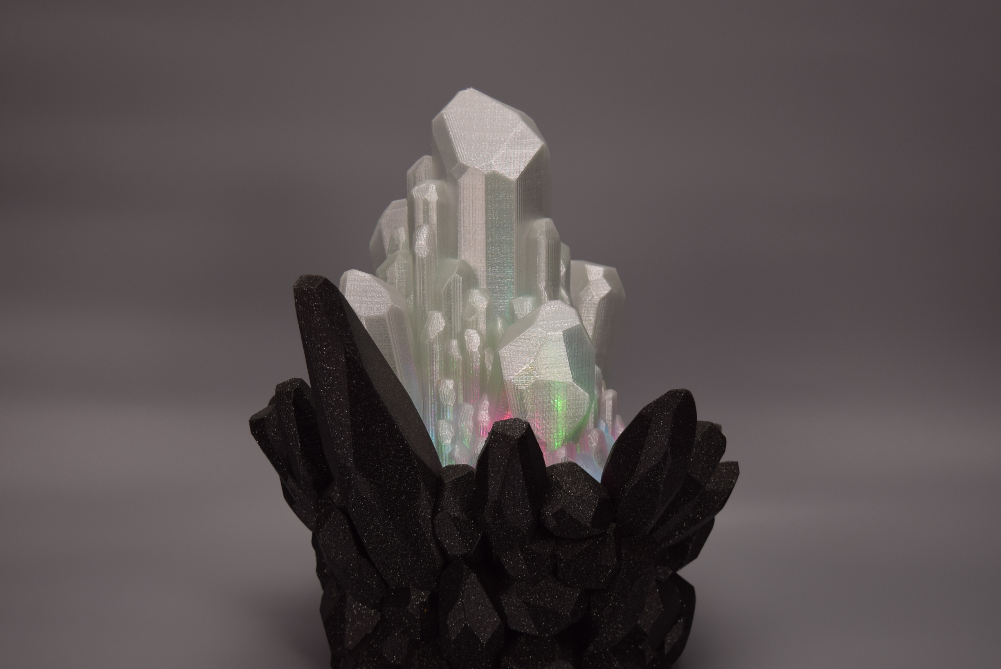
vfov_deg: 30.5
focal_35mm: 44
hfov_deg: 44.5
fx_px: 1224
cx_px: 498
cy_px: 393
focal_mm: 24
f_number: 4
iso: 100
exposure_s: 1/60
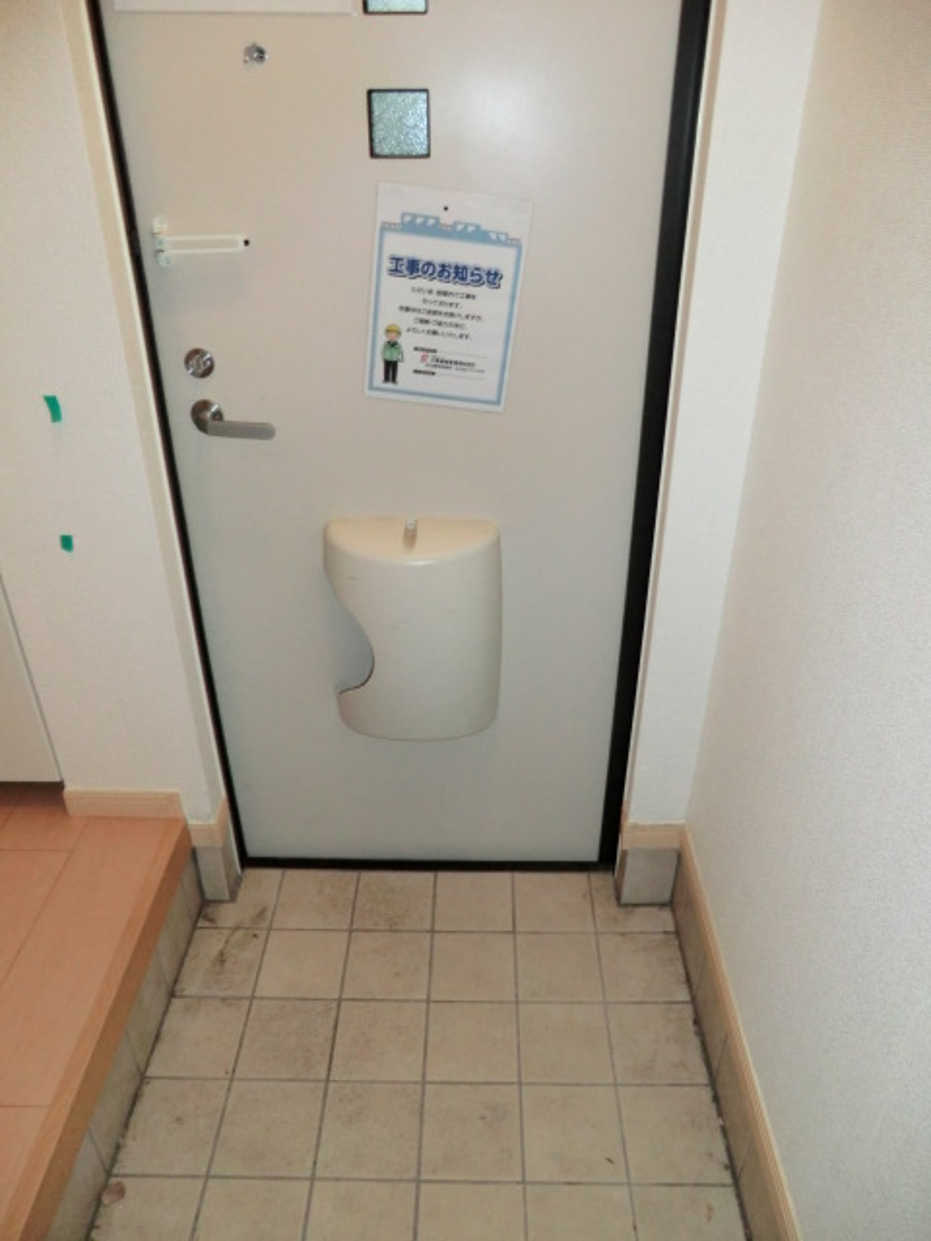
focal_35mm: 24
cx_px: 466
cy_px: 620
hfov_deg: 56.8
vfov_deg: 71.6
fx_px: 861
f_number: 3.2
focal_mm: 4.3
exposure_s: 1/60
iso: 400
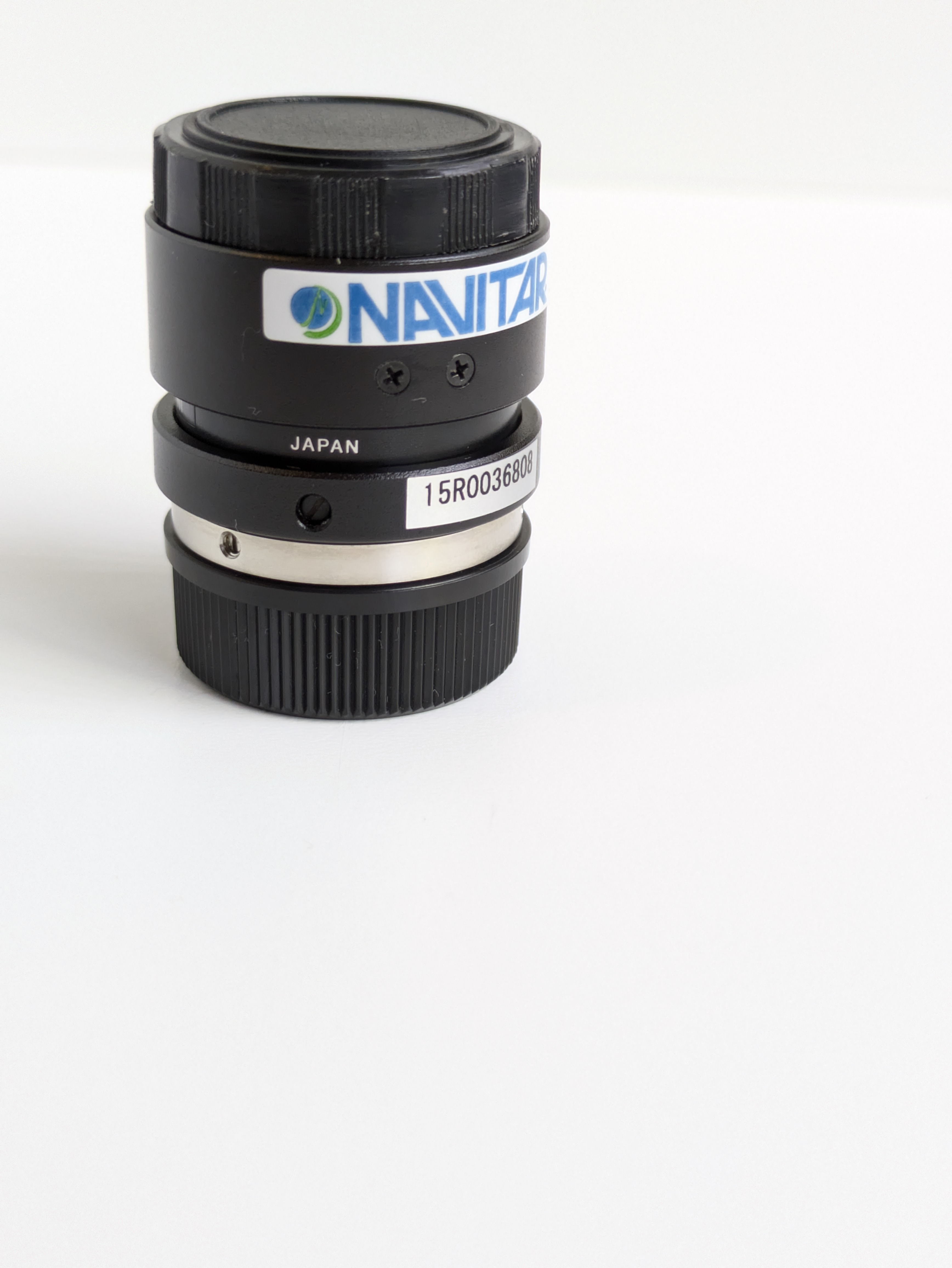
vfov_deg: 37.5
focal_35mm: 51
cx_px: 476
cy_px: 634
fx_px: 1869
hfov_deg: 28.6
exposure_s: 1/100
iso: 383
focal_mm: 5.43
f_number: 1.89
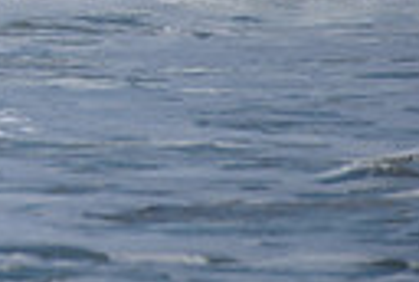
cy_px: -221
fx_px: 26400
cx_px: -517
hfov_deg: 0.9
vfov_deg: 0.6
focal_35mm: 2263
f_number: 5.6
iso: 200
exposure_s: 1/2000
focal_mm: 500
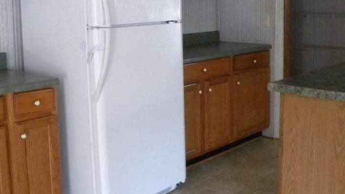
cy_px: 53
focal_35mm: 52
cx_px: 197
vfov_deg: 22.9
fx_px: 476
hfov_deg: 39.8
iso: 400
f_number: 2.8
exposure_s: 1/55.1
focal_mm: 4.6
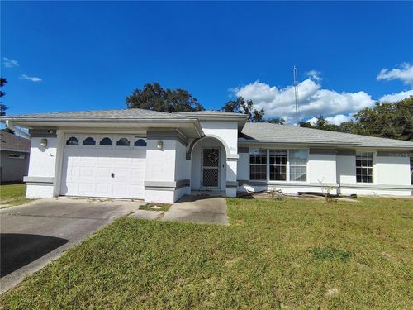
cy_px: 155
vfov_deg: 78.1
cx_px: 206
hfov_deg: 94.5
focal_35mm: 16
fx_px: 191
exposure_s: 1/2017
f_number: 2.2
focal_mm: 2.13
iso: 101
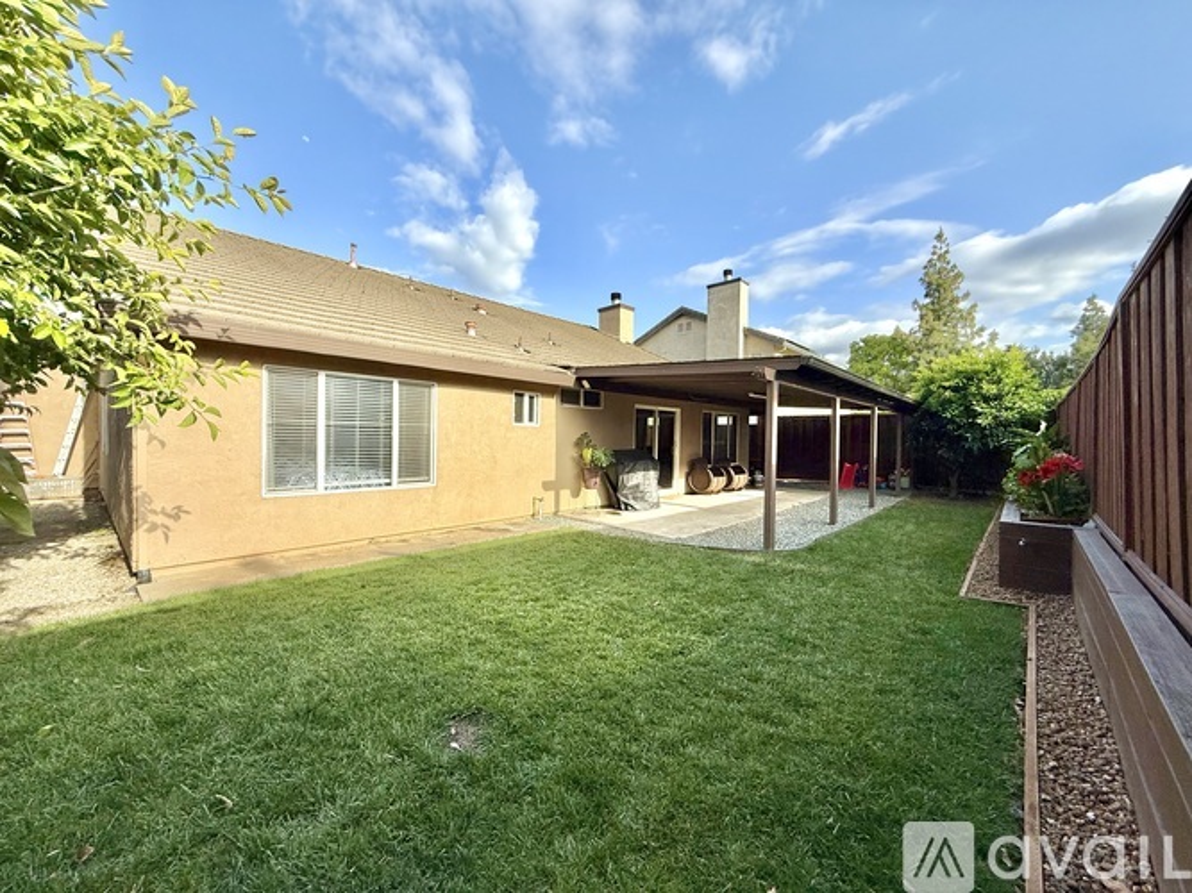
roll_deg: -0.8
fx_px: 482
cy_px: 446
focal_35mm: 14
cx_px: 596
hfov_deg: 102.1
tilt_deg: -0.8
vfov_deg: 85.7
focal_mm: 2.22
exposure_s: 1/1285
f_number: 2.2
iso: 50
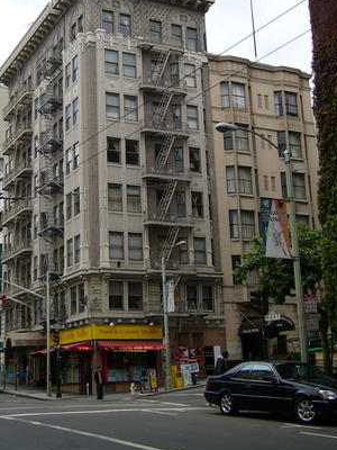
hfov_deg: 26.0
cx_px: 116
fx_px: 727
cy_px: 204
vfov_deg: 34.3
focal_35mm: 56
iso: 50
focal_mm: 5.8
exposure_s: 1/1000
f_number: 2.8
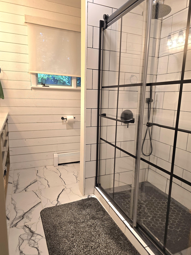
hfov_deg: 56.8
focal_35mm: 24
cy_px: 132
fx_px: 177
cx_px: 98
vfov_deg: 71.6
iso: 200
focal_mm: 6.3
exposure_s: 1/120
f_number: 1.7
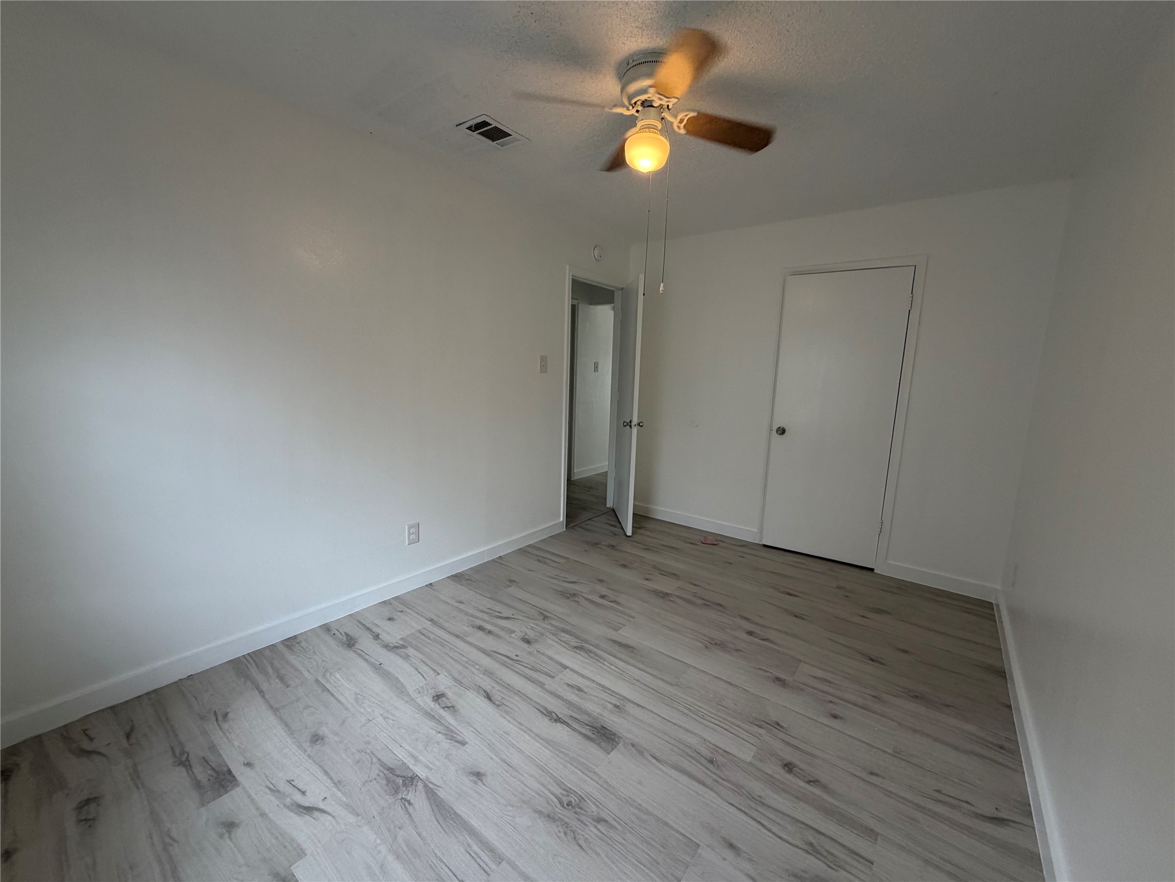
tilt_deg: -9.5
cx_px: 588
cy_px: 441
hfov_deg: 102.1
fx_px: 475
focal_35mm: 14
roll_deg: -1.1
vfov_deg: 85.7
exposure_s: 1/121
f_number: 2.2
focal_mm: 2.22
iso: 100
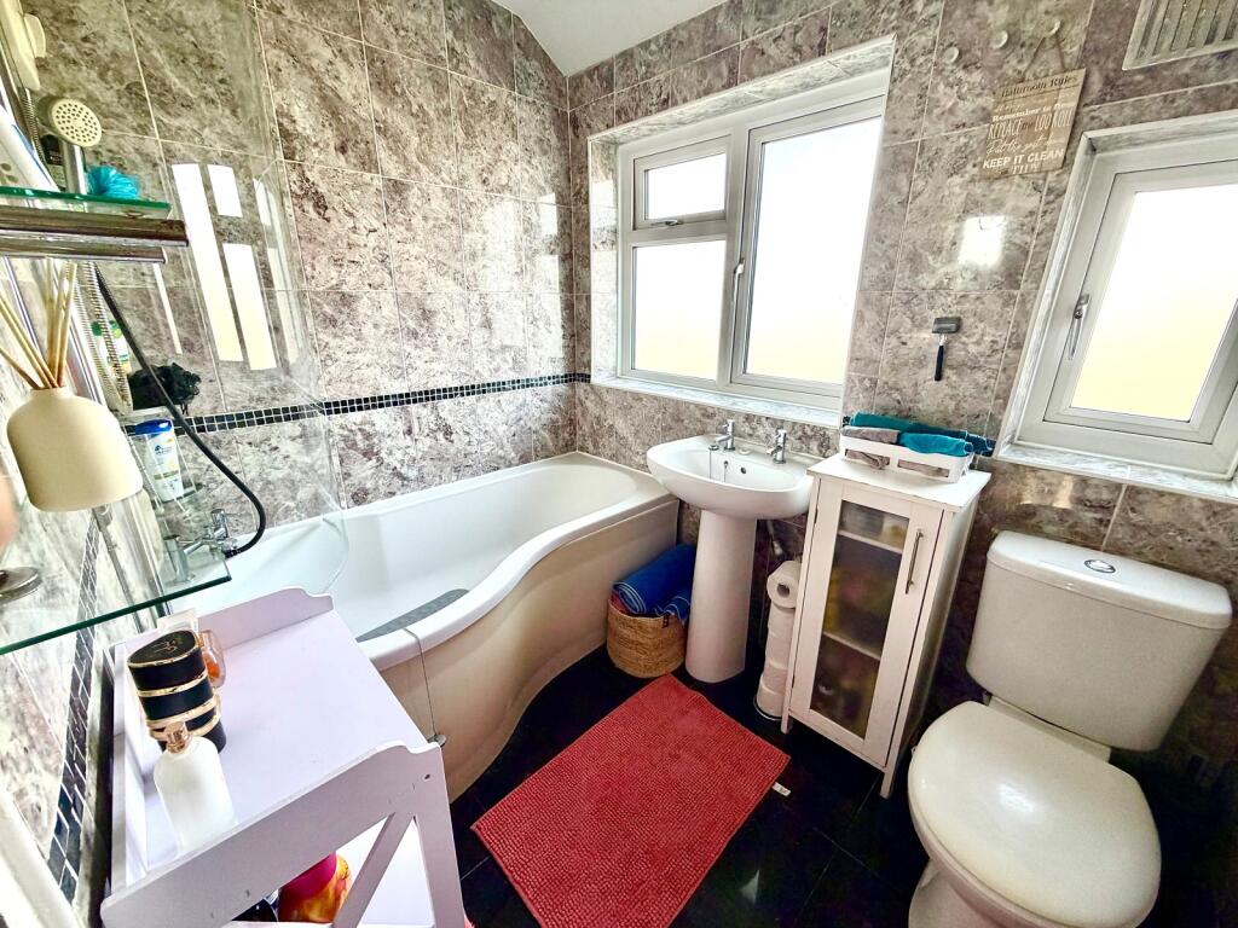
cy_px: 464
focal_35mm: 14
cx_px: 619
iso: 200
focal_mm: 2.22
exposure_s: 1/121
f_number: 2.2
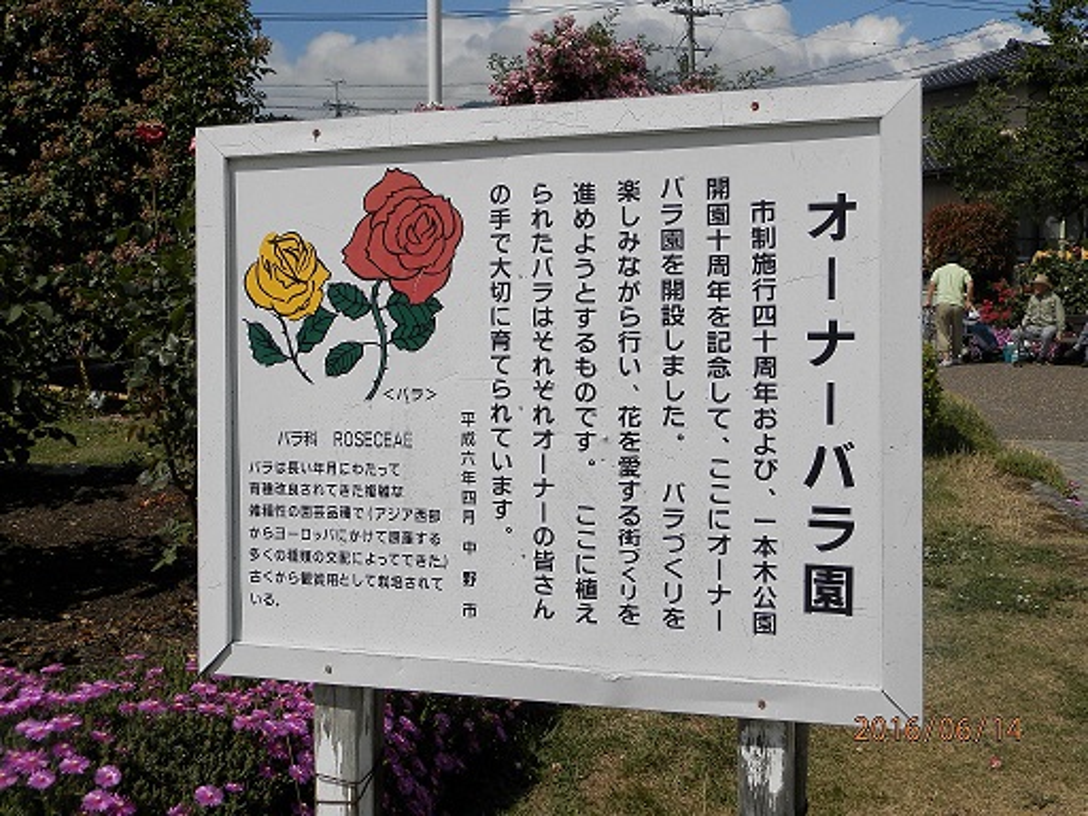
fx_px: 1257
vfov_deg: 36.0
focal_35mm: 40
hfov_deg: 46.8
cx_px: 544
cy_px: 408
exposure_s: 1/320
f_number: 9.8
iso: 80
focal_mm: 7.2
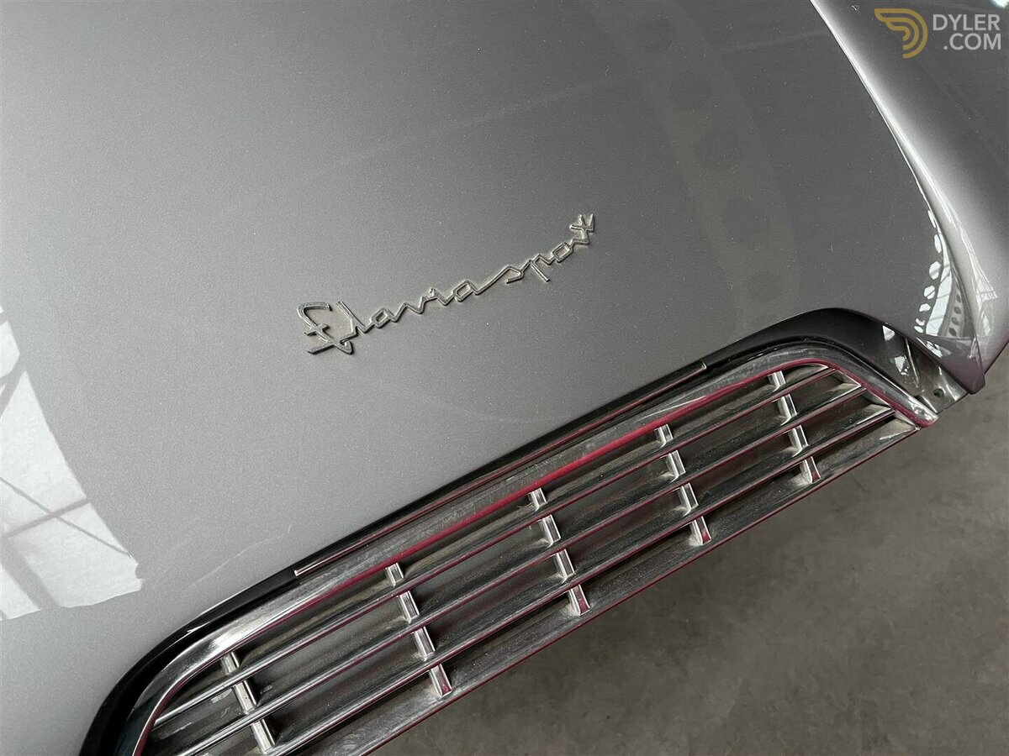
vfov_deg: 53.1
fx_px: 758
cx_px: 504
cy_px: 378
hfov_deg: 67.3
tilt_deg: -57.3
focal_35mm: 26
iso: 250
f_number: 1.6
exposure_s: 1/60
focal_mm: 5.1
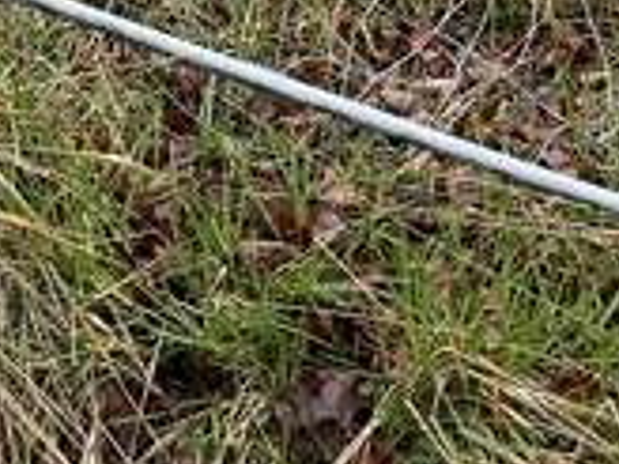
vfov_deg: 10.9
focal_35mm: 127
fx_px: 2271
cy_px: -389
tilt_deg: -8.8
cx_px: 211
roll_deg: -0.2
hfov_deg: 15.5
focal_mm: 5.1
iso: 50
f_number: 1.6
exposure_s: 1/345
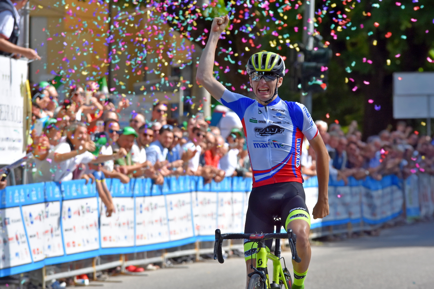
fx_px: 3616
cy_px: 144
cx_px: 217
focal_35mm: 300
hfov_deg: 6.9
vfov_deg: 4.6
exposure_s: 1/1600
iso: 640
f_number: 7.1
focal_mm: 200
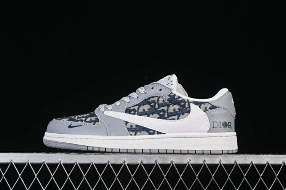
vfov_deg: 18.2
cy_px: 95
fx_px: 596
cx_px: 143
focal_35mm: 75
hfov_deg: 27.0
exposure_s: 1/80
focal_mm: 50
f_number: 8
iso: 160
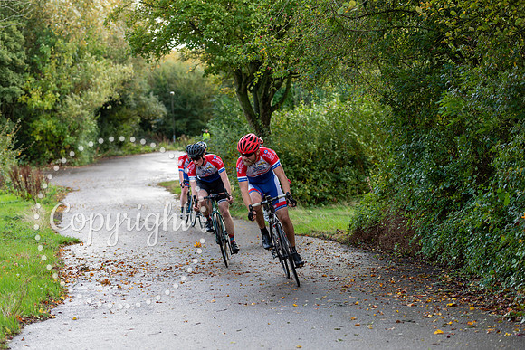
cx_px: 262
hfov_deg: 23.6
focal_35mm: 86
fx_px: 1254
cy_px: 175
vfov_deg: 15.9
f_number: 3.2
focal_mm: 86
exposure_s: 1/250
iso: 200
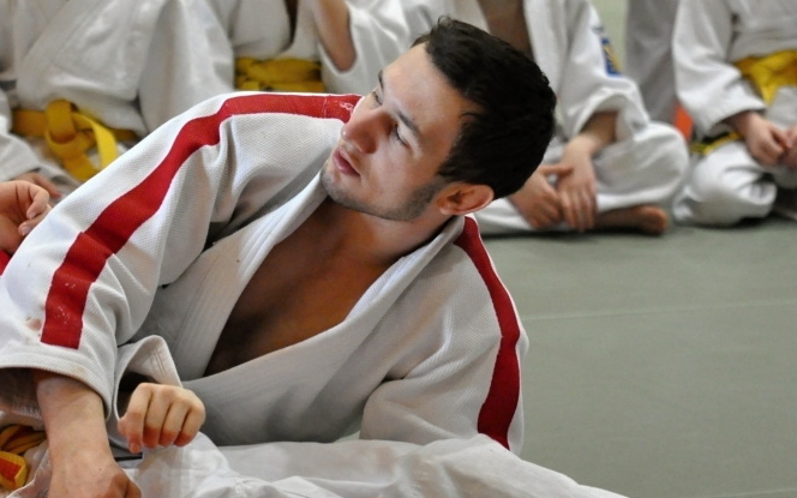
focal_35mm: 177
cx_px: 221
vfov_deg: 7.4
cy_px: 273
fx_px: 3845
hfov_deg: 11.8
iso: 3200
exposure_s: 1/250
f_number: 2.8
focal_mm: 70
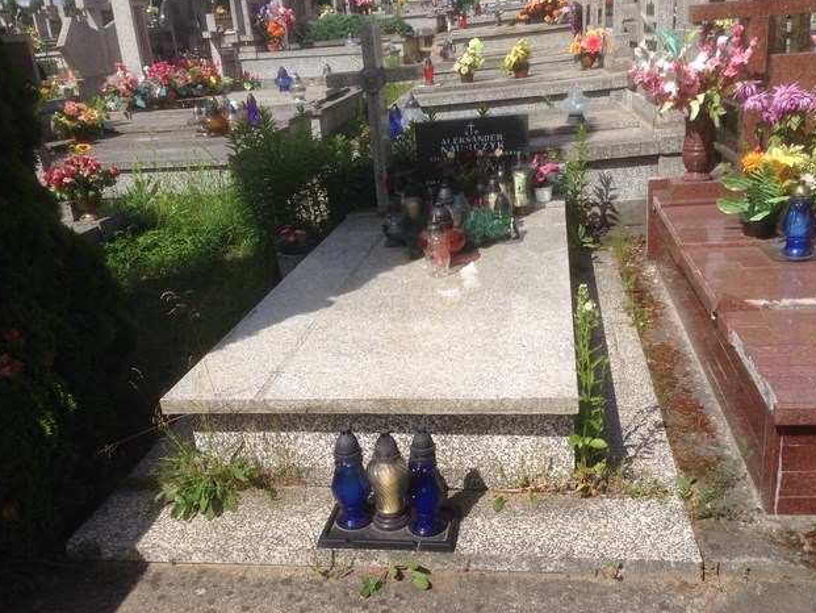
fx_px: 802
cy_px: 309
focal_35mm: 34
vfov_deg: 41.8
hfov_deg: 53.9
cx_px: 411
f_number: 2.4
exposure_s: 1/2008
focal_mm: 4.12
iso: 50
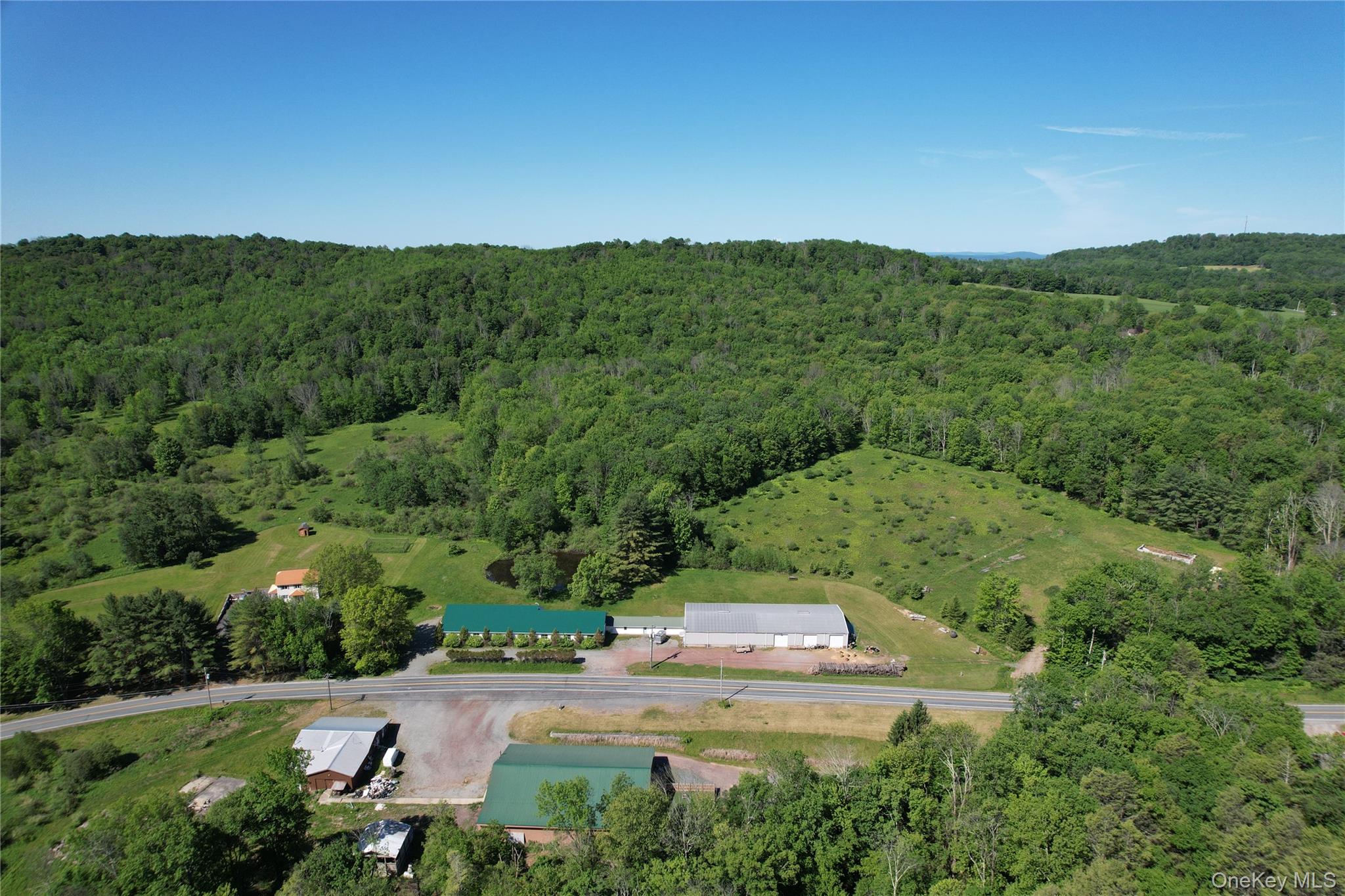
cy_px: 448
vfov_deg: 57.2
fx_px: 822
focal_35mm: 22
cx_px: 672
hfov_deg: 78.6
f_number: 2.8
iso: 100
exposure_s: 1/1600
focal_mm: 8.38
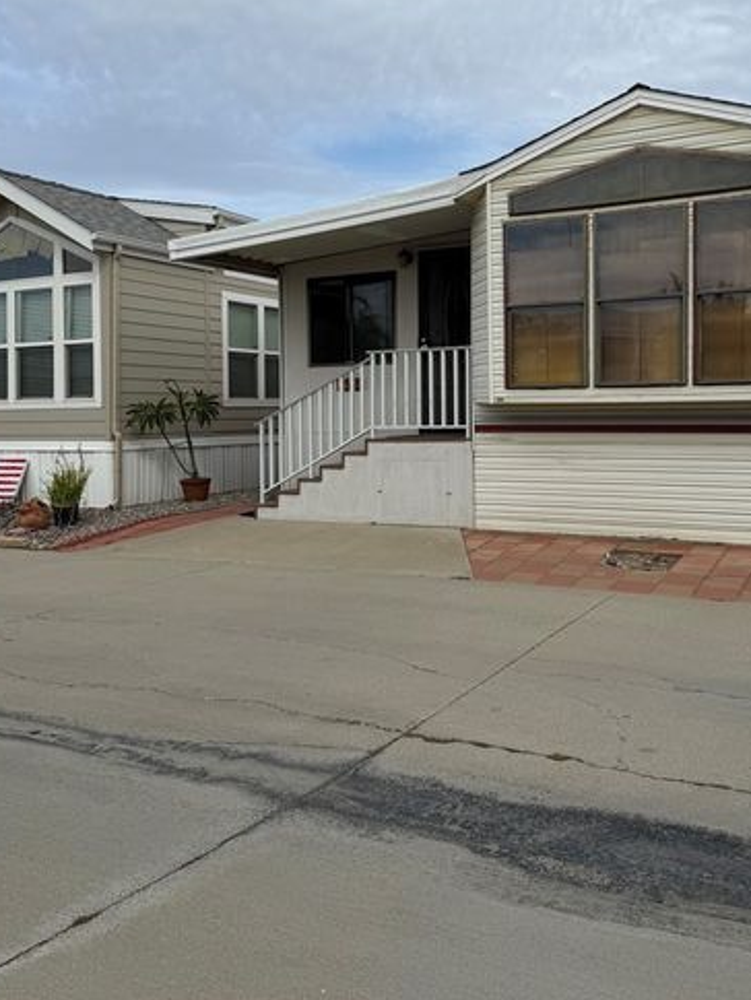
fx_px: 954
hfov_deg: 42.9
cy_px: 407
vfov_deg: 55.0
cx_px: 423
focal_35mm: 33
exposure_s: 1/6711
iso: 80
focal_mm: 6.76
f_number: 1.78
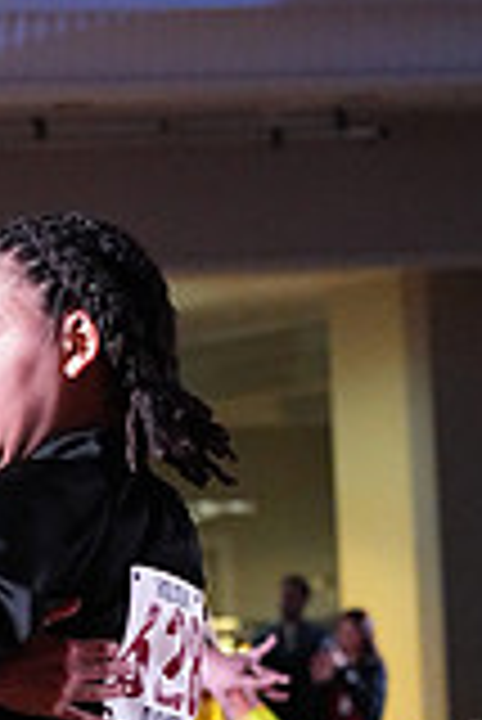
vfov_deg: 6.7
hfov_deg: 4.6
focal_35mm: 301
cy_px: 1156
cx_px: -187
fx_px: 6032
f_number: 5
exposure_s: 1/400
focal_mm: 83
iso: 10000
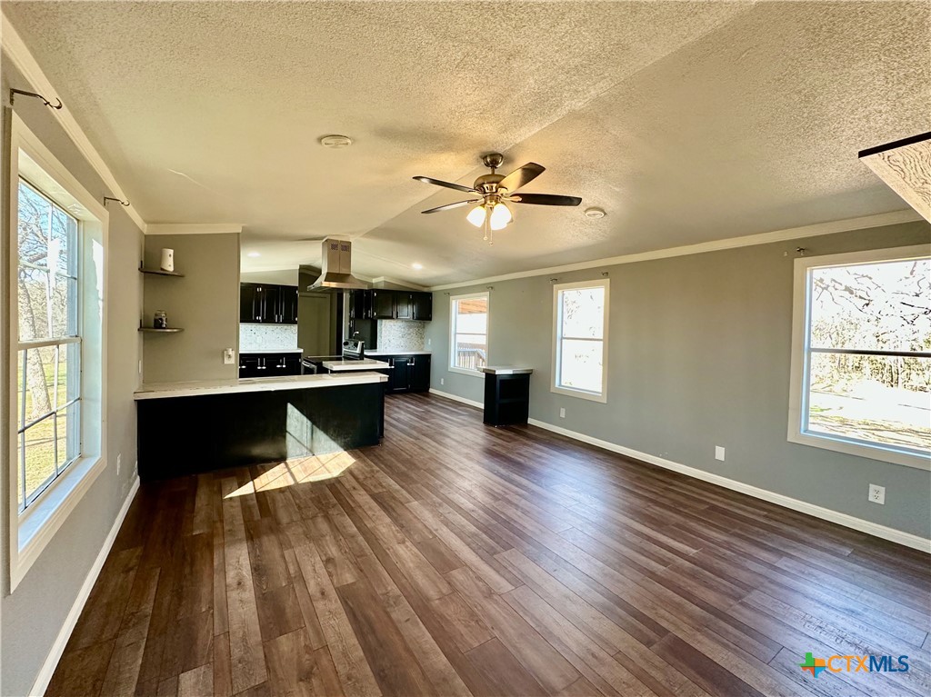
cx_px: 466
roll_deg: -2.5
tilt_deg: -2.9
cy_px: 348
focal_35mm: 14
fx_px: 376
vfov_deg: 85.6
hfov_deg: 102.1
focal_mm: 2.22
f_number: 2.2
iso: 320
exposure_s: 1/120
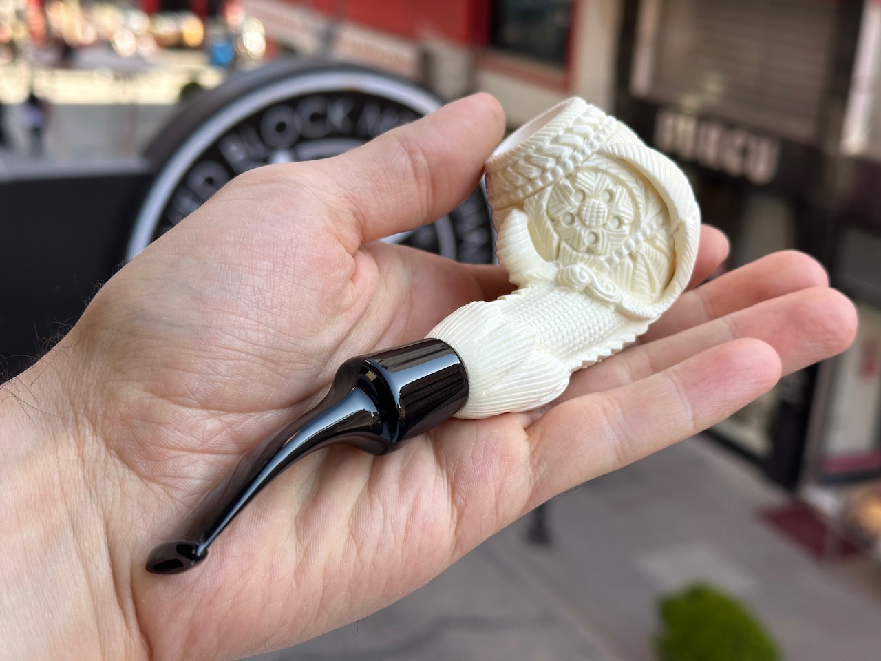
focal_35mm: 48
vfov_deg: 30.3
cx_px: 440
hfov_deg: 39.7
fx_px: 1222
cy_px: 330
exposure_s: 1/475
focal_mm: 6.86
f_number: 1.78
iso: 64
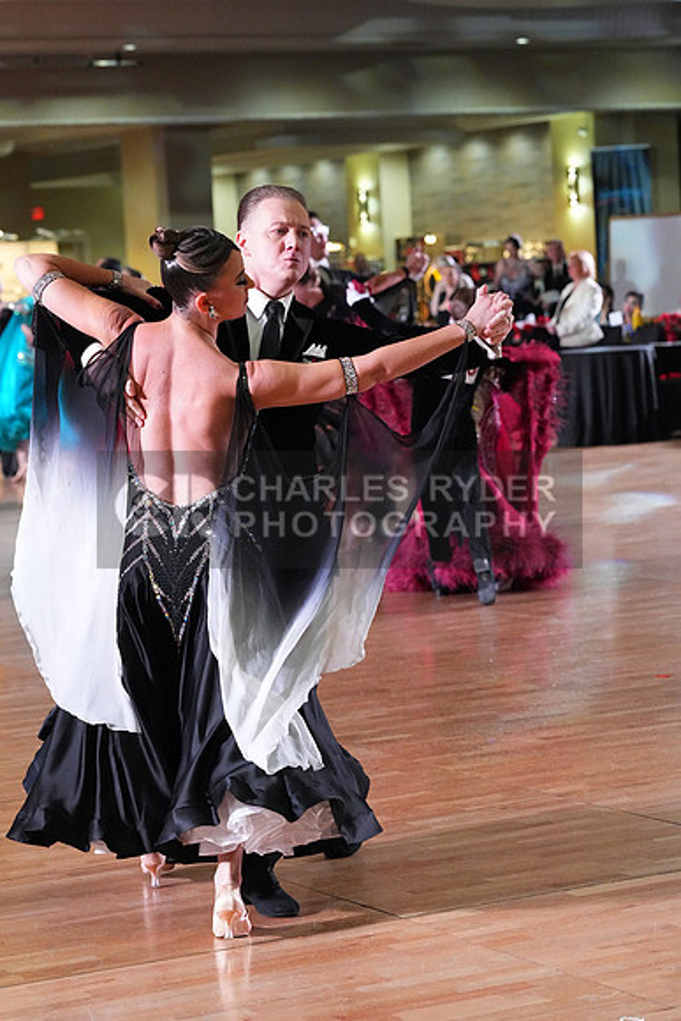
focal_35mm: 100
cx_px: 340
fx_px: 2836
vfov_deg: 20.4
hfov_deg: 13.7
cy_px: 510
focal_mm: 100
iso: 10000
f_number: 5.6
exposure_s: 1/400
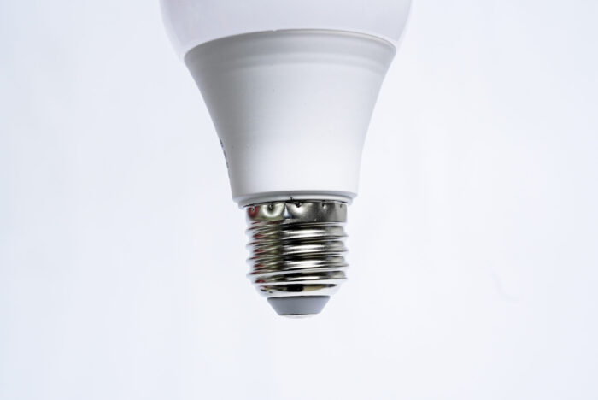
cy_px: 200
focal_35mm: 70
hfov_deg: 28.8
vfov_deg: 19.5
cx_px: 299
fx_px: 1164
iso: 3200
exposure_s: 1/160
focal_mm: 70
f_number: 9
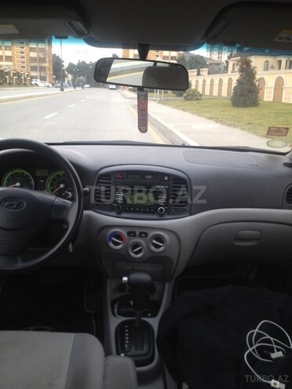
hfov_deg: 40.7
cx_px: 146
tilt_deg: -14.0
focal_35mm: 35
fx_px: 394
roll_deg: +0.7
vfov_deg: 52.6
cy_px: 194
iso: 64
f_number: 2.4
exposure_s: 1/60
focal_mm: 4.28
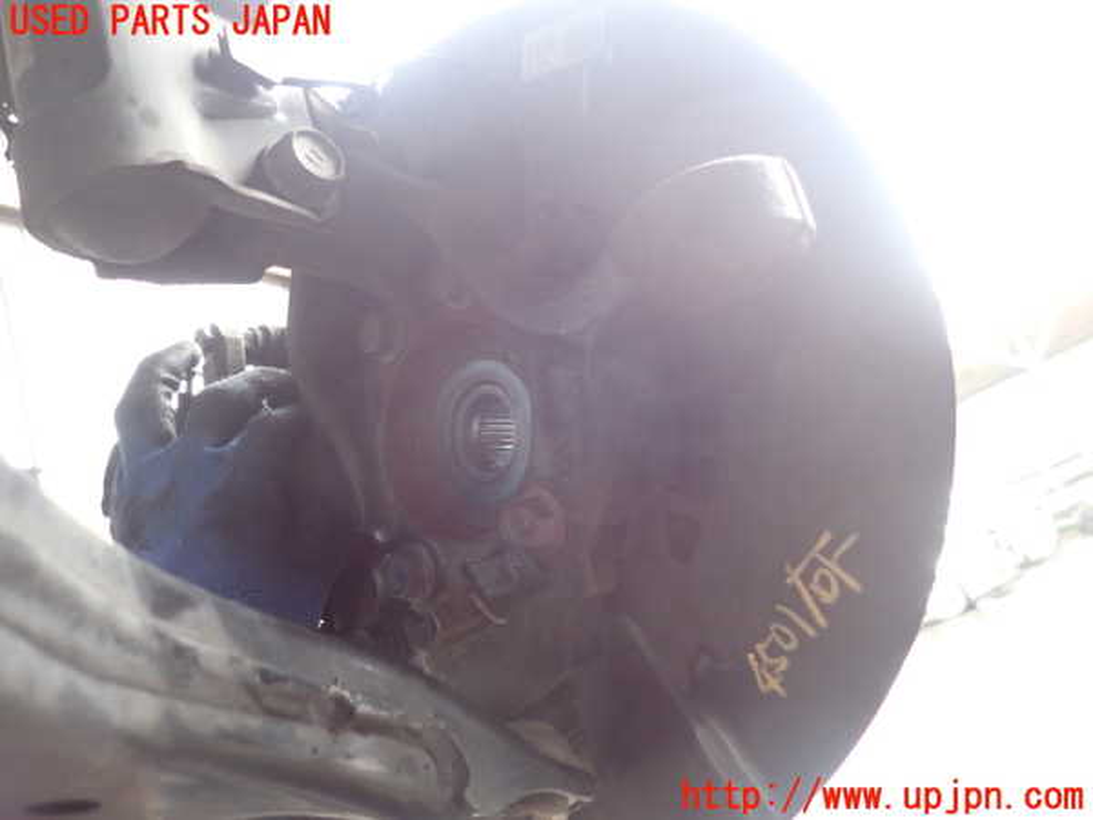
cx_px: 546
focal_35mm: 25
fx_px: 789
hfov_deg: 69.4
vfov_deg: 54.9
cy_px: 410
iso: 400
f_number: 2
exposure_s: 1/30
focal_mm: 4.5
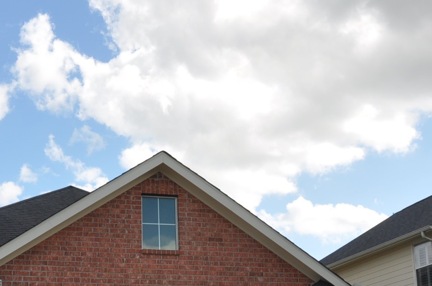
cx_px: 151
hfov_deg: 36.0
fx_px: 659
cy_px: 257
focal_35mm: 55
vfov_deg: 23.9
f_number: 11
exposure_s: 1/200
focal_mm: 16
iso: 200
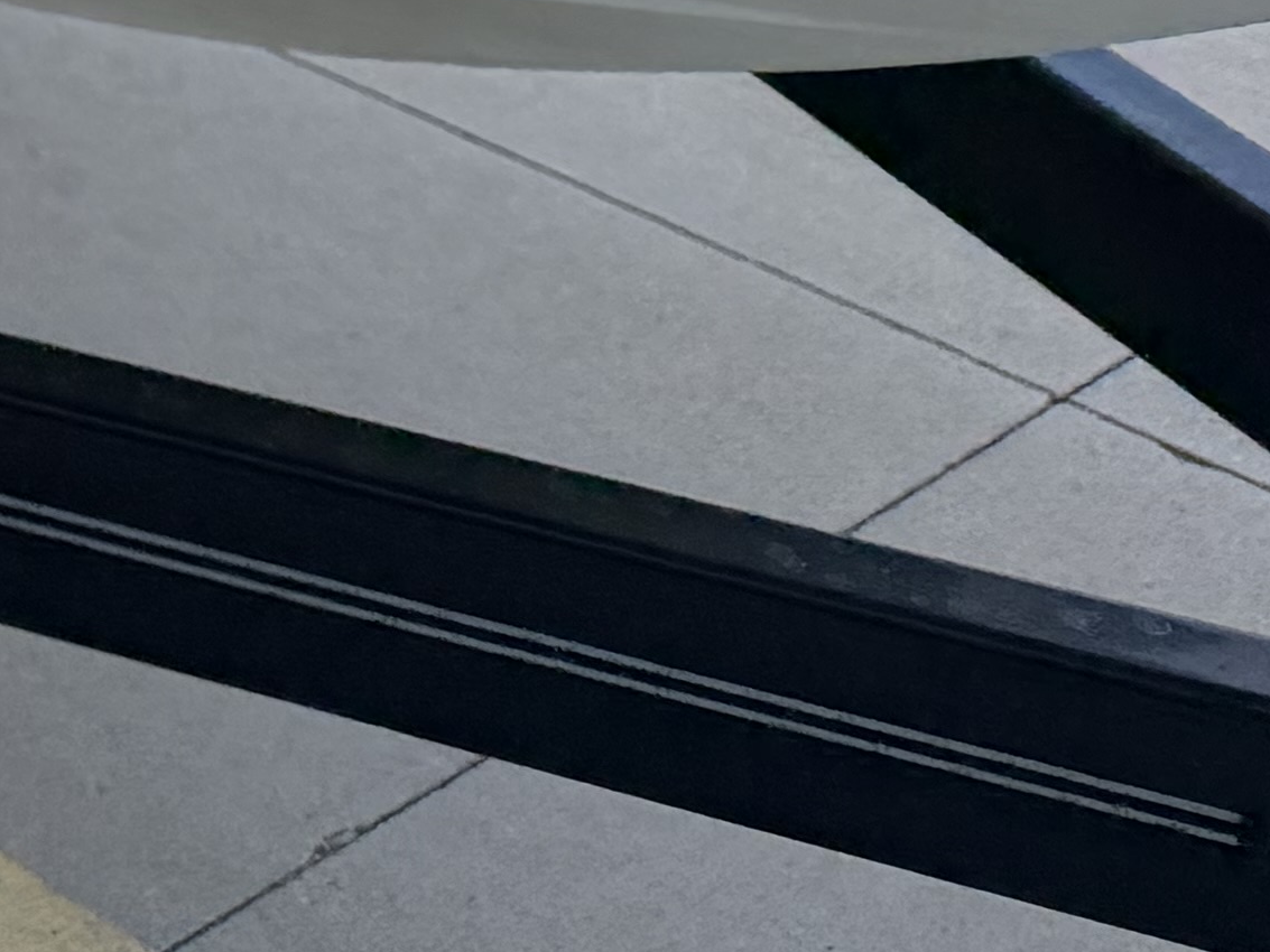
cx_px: -1319
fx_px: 4440
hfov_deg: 13.7
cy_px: -1249
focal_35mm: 121
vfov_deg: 10.7
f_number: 1.78
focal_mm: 6.76
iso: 80
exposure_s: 1/1949
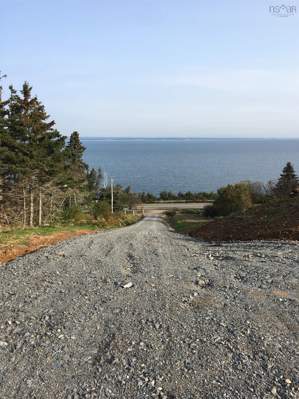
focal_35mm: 29
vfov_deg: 61.7
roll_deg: +0.2
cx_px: 150
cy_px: 200
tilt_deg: -9.1
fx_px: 334
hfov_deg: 48.2
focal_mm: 4.15
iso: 25
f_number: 2.2
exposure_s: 1/855
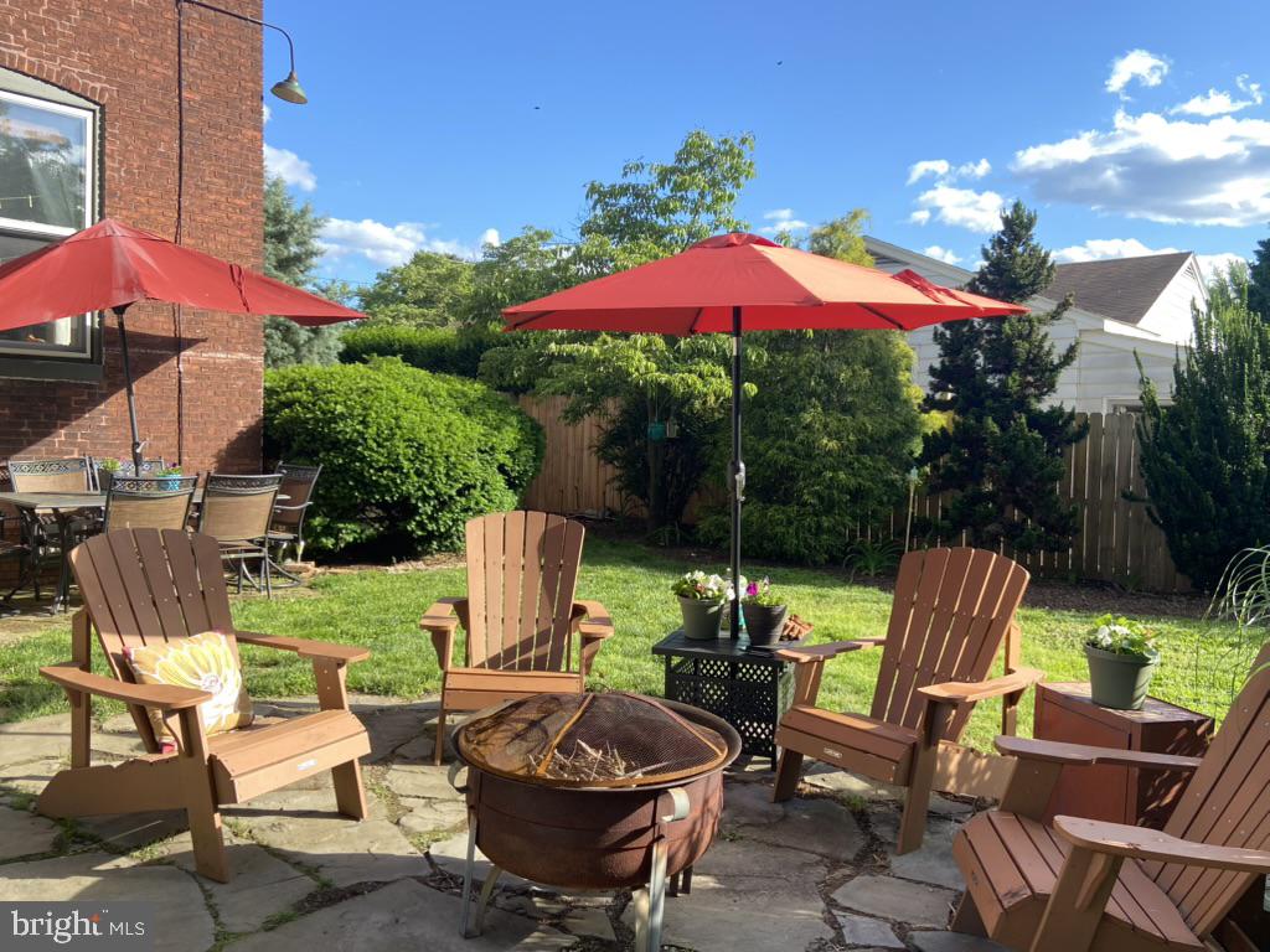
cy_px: 476
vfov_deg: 53.1
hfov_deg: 67.3
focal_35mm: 26
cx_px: 635
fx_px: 954
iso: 32
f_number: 1.8
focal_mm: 4.25
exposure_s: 1/307
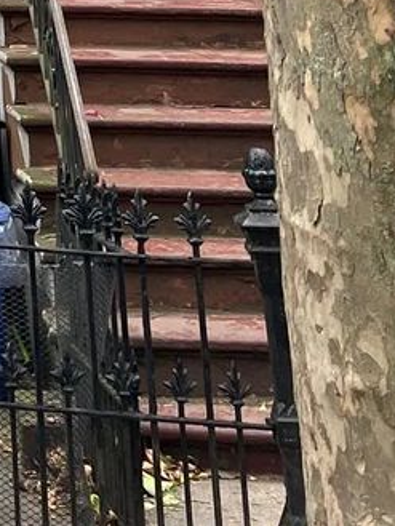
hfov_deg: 12.1
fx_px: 1642
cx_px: -411
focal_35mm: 108
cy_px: -564
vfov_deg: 14.6
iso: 50
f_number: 1.5
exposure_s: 1/344
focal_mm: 5.7
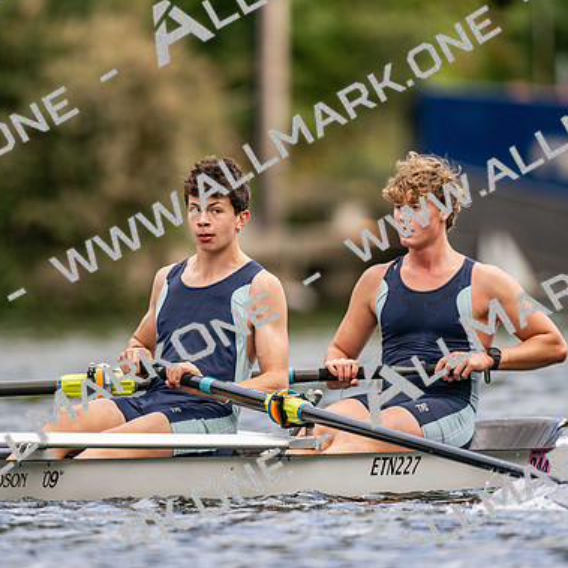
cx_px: 235
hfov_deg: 2.2
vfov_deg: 2.2
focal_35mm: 780
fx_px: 14480
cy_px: 287
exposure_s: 1/2500
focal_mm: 600
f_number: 4
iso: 500
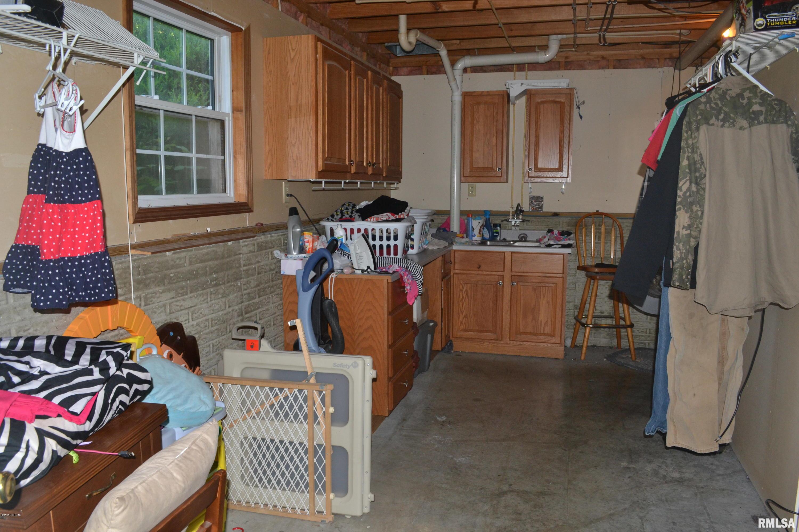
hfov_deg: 67.4
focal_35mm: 27
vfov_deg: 47.9
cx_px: 400
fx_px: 599
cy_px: 266
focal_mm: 18
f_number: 8
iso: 560
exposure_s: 1/60
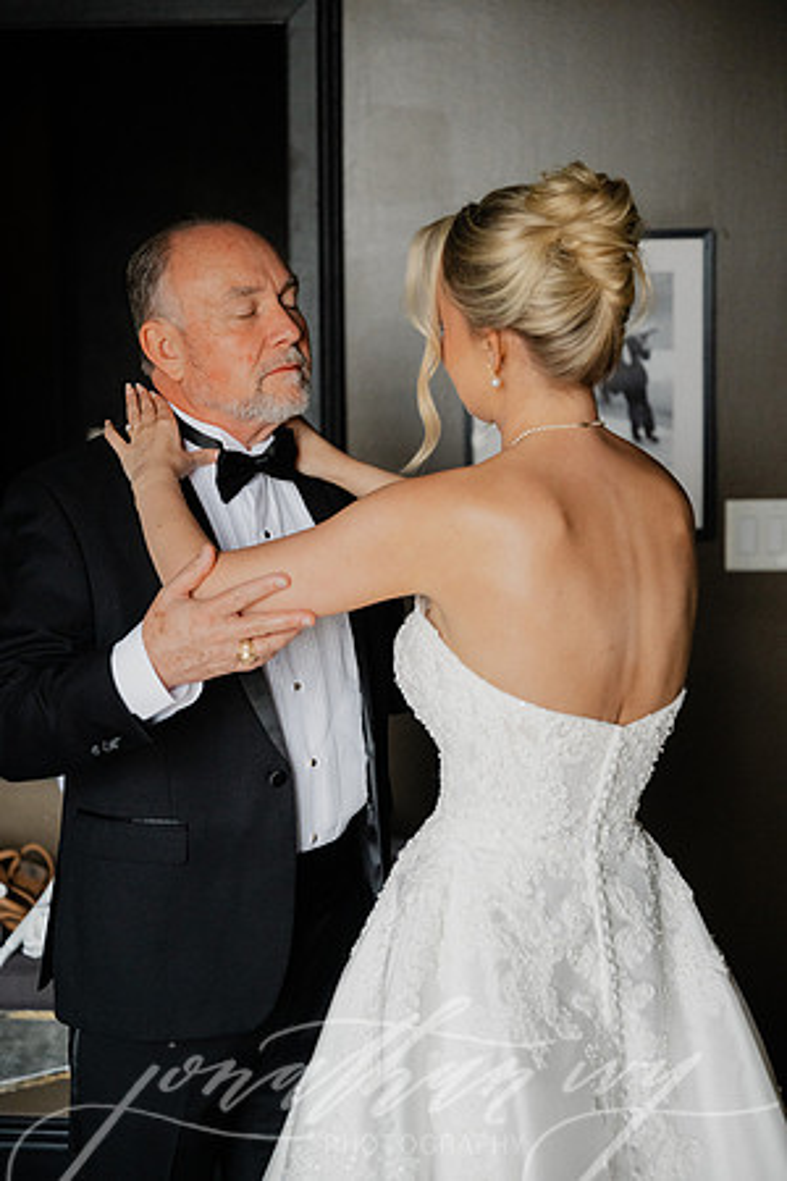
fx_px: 2295
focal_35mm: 70
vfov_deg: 28.8
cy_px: 590
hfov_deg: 19.5
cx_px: 394
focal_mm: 70
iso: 2000
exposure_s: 1/250
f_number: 2.8
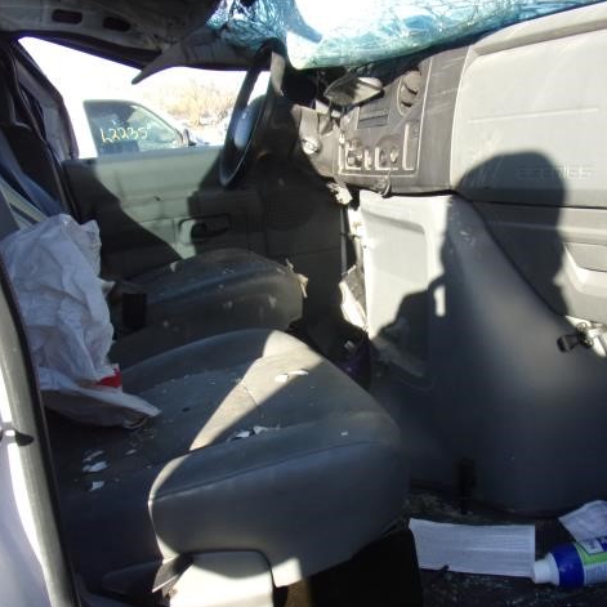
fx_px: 714
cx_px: 390
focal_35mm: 36
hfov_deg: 45.5
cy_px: 340
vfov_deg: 46.0
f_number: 3.3
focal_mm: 4.3
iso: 80
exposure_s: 1/210
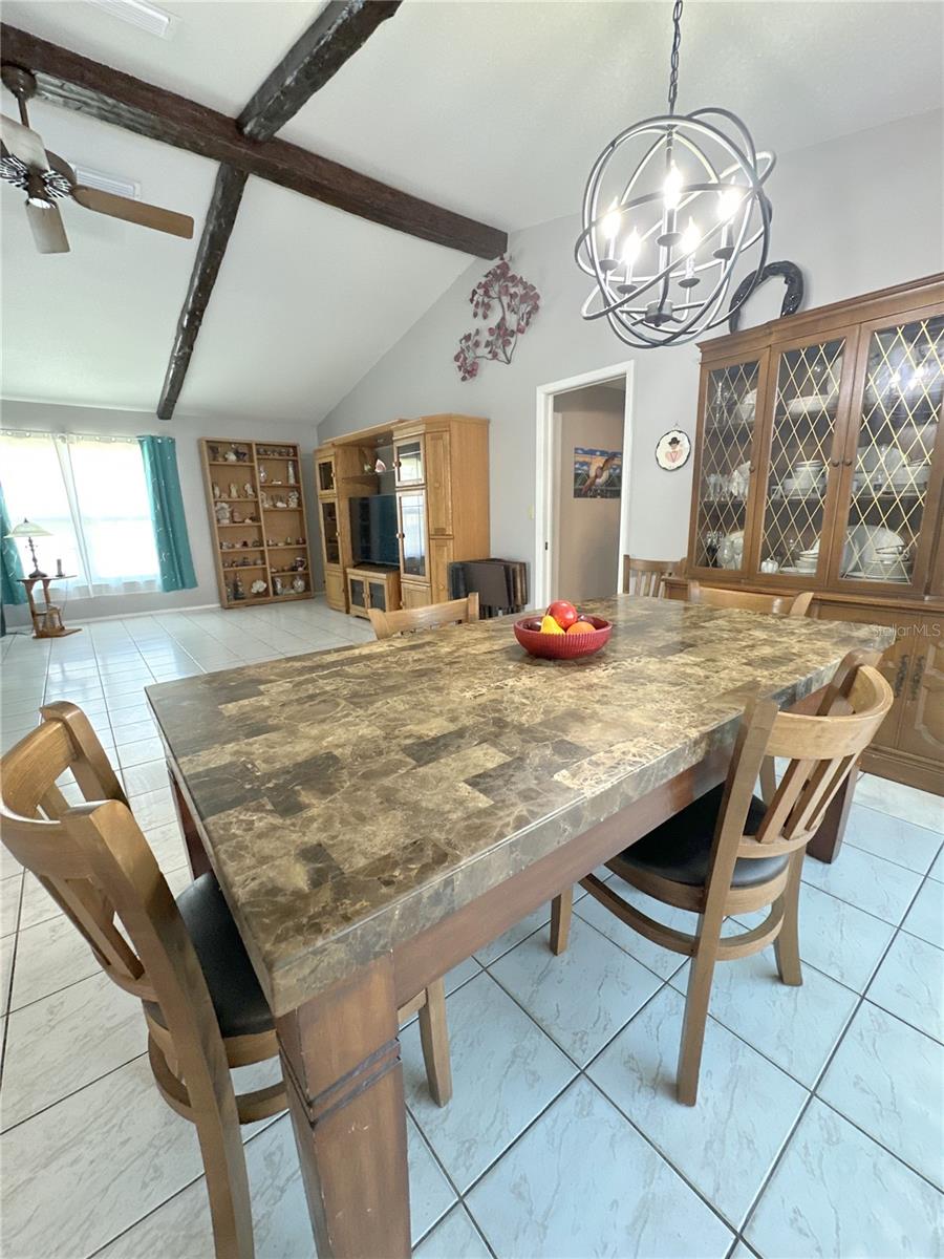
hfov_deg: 85.7
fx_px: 509
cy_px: 630
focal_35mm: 14
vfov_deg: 102.1
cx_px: 472
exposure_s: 1/60
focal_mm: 2.22
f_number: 2.2
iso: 500
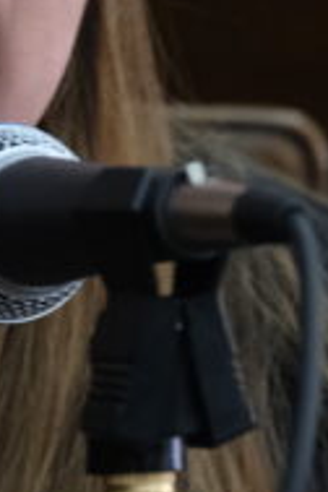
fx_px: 8377
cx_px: -129
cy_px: 469
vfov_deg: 3.4
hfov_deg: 2.2
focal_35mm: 613
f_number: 2.8
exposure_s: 1/80
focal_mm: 75
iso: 2000
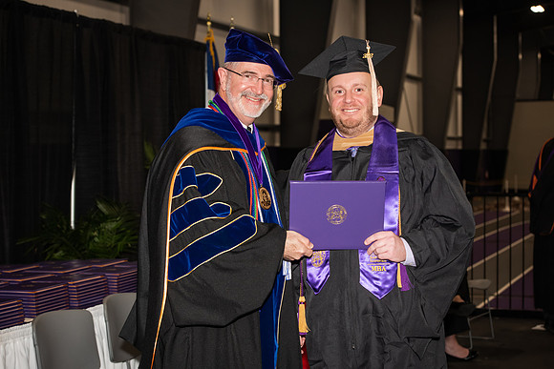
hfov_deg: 28.8
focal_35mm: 70
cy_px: 184
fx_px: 1077
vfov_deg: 19.5
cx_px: 277
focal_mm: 70
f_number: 5.6
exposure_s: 1/200
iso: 1000
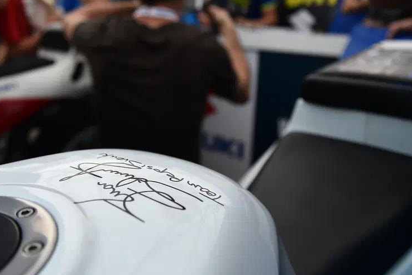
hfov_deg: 49.5
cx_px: 195
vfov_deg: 34.1
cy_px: 111
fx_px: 446
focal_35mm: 39
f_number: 4
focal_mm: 24
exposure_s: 1/2000
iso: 400
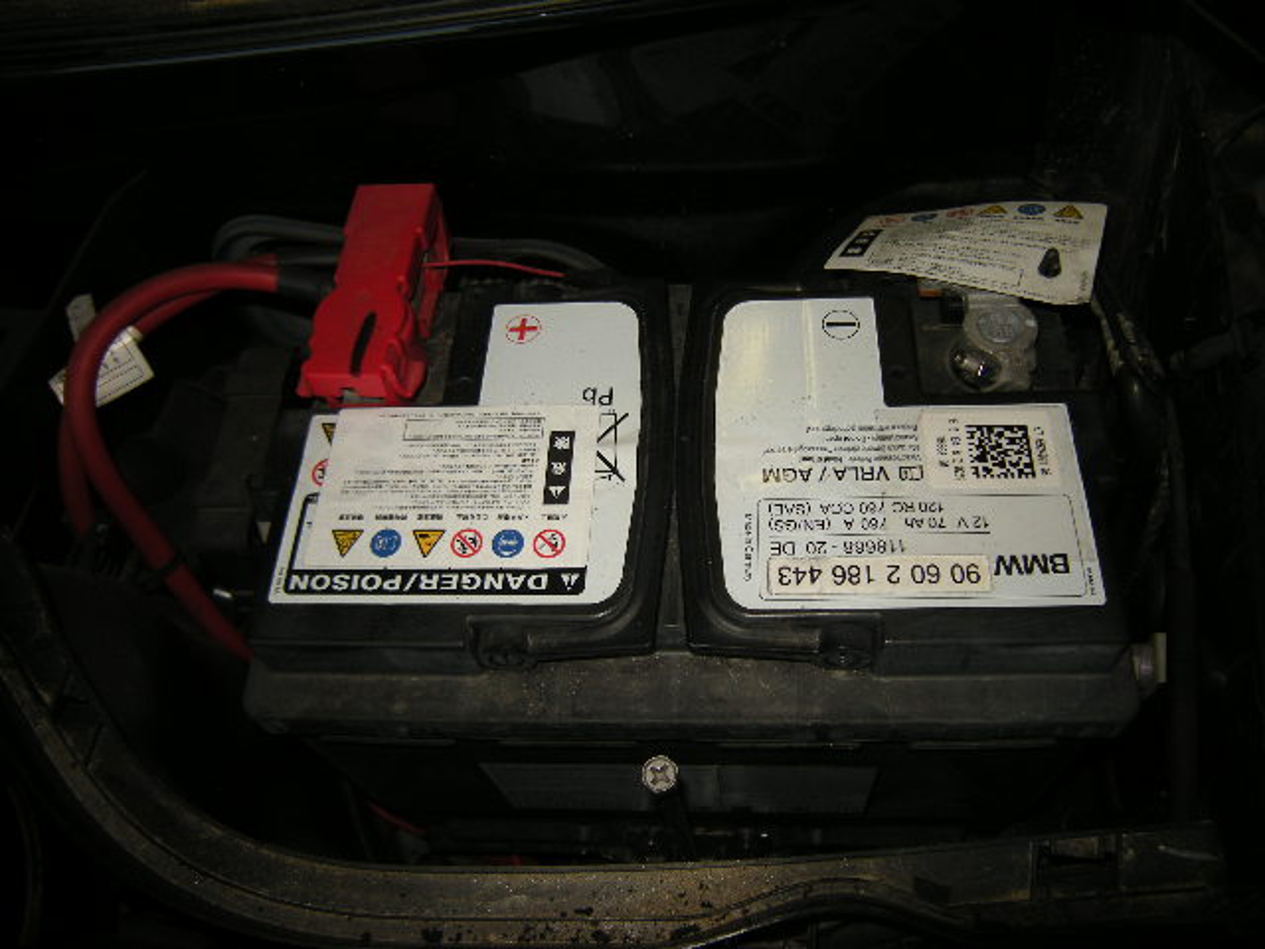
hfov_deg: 63.4
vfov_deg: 49.7
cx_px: 632
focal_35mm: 28
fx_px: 1023
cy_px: 474
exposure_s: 1/65.3
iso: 64
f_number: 2.8
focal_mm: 4.7
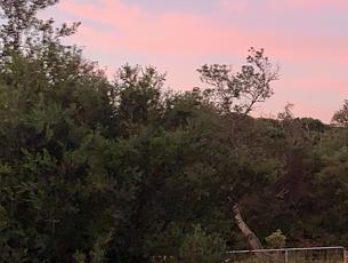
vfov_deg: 21.9
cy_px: 75
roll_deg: -0.5
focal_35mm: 67
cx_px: 300
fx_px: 675
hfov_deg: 28.0
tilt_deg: +10.7
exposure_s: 1/60
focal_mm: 4.25
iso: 160
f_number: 1.8
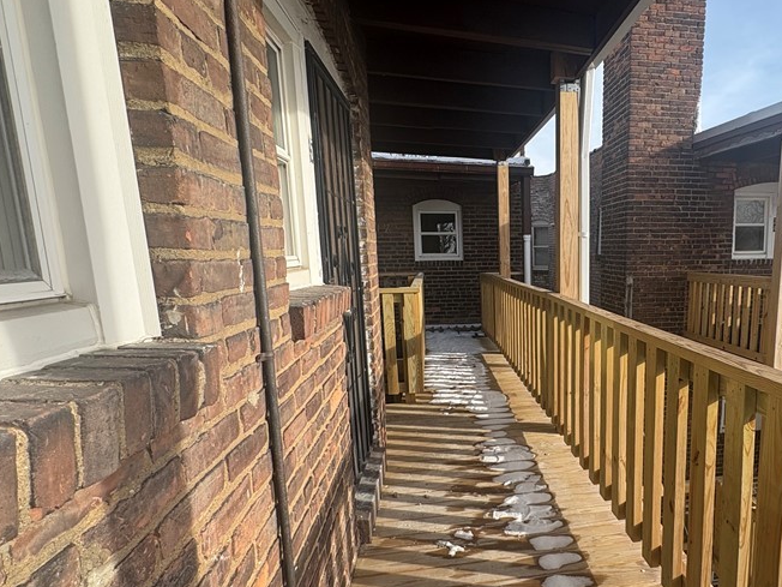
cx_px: 540
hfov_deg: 73.3
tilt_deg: -8.5
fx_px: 497
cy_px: 331
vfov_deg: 60.9
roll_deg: +0.8
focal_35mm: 22
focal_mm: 2.22
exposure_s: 1/756
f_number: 2.2
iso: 50
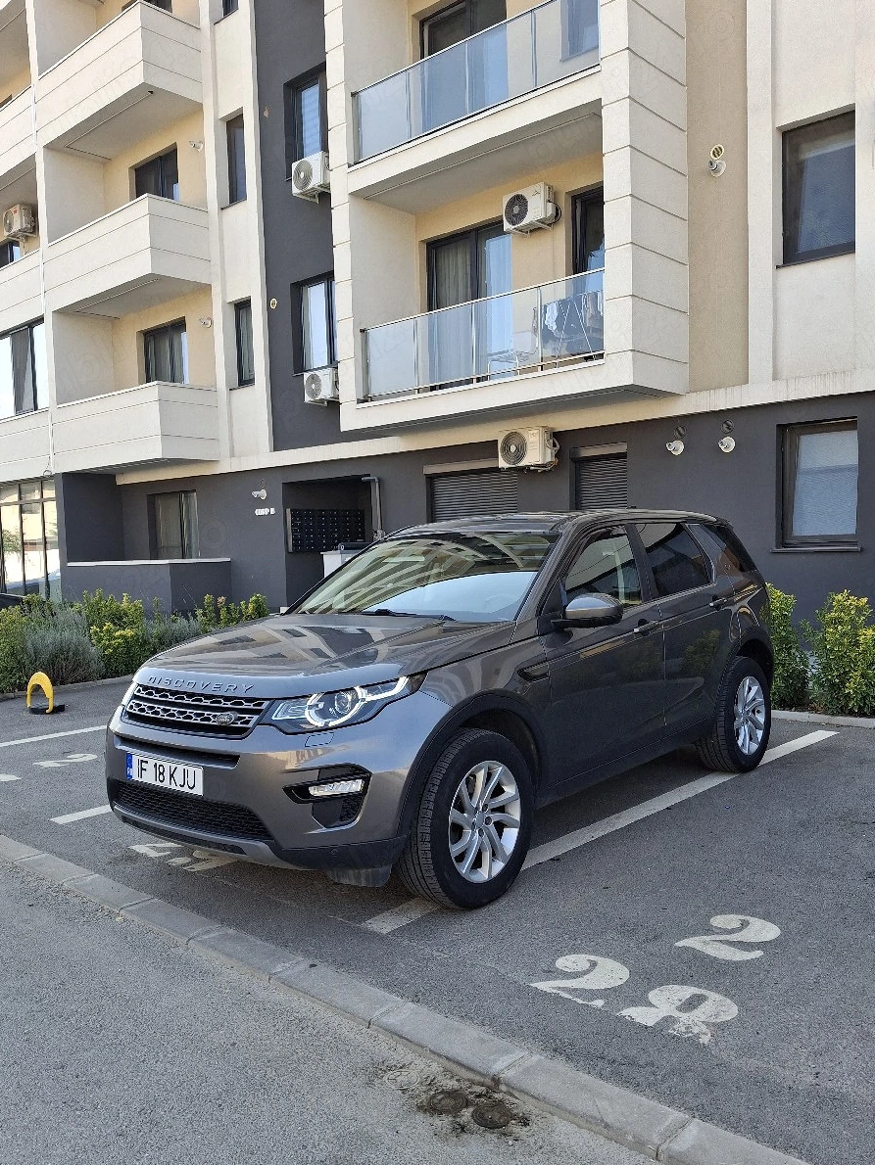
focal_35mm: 28
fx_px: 943
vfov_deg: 63.3
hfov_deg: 49.8
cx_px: 441
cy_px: 636
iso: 25
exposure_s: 1/217
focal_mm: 4.69
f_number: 1.8
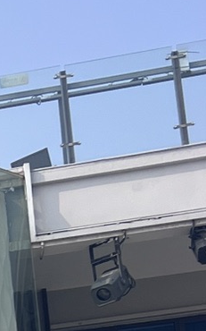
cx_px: -449
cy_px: 590
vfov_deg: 12.8
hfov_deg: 7.5
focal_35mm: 149
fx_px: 1339
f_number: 1.5
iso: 50
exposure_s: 1/4831
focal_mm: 5.7
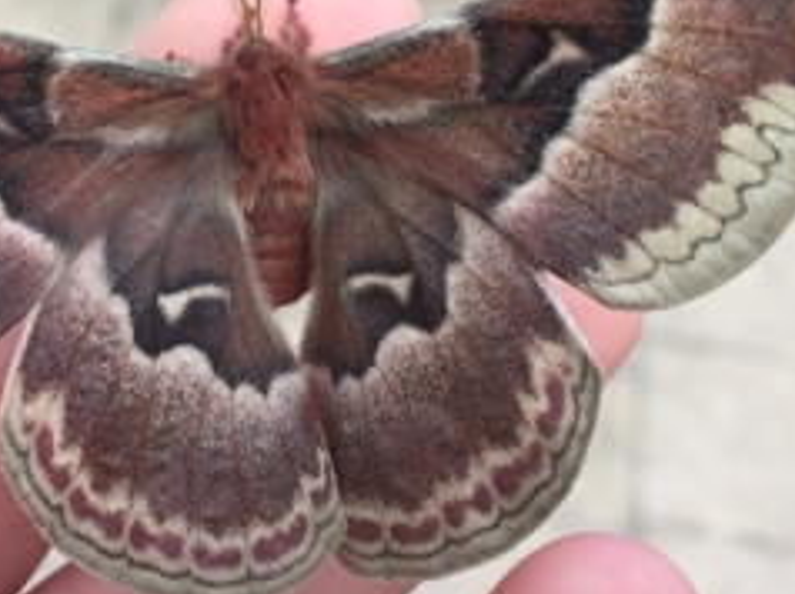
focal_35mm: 61
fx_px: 1400
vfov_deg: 23.9
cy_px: 219
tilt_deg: -51.1
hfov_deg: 31.3
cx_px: 220
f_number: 2.2
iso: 32
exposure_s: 1/416
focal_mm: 4.15
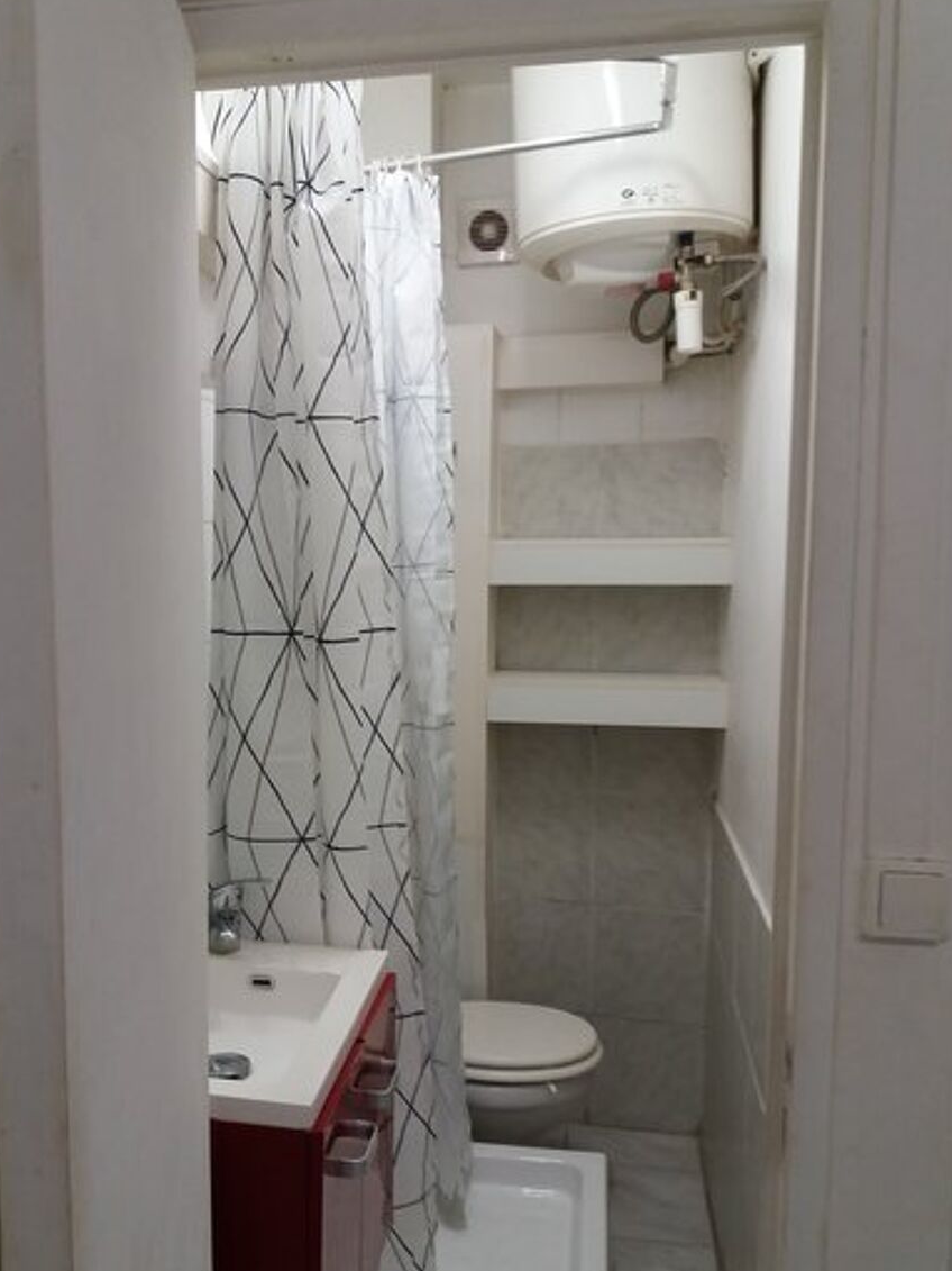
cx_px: 403
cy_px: 670
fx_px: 1210
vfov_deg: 55.3
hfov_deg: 42.8
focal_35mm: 33
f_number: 1.9
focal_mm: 3.7
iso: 125
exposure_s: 1/33
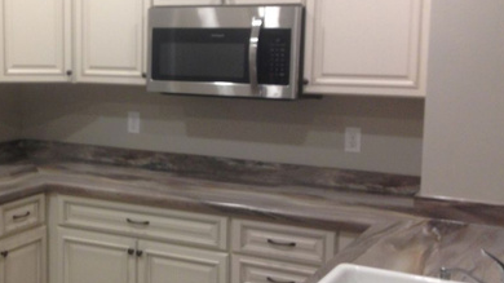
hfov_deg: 35.1
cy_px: 123
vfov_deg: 20.3
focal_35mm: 59
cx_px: 160
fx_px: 788
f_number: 2.4
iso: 80
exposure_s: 1/20
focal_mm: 4.12
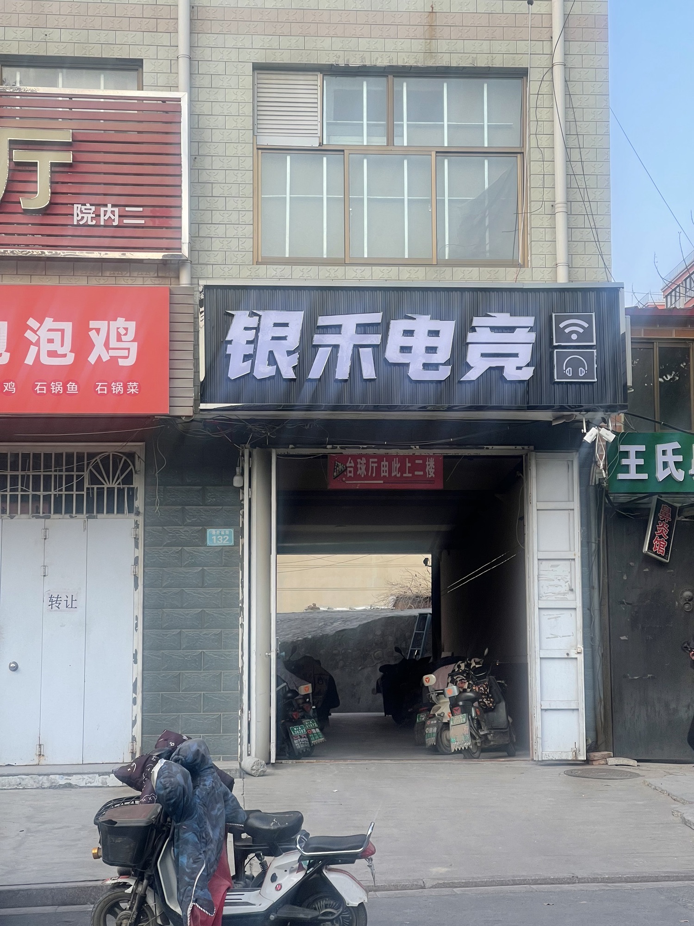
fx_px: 1711
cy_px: 463
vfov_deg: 30.3
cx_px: 347
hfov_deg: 22.9
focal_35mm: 64
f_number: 2.2
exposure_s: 1/323
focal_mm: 7.5
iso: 20
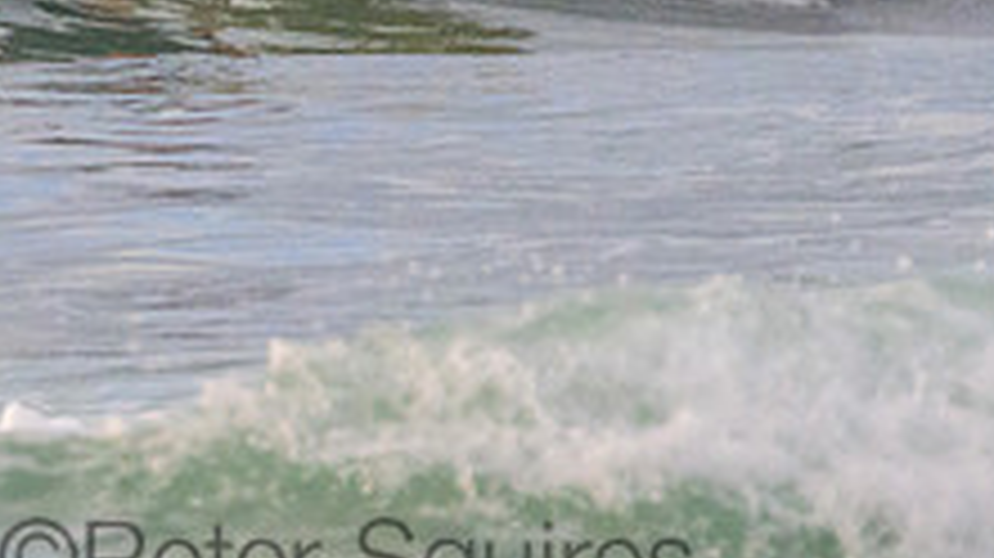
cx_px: -118
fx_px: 78918
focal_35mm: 2996
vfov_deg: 0.4
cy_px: -41
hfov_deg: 0.7
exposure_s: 1/2000
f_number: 11
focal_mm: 800
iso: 2800
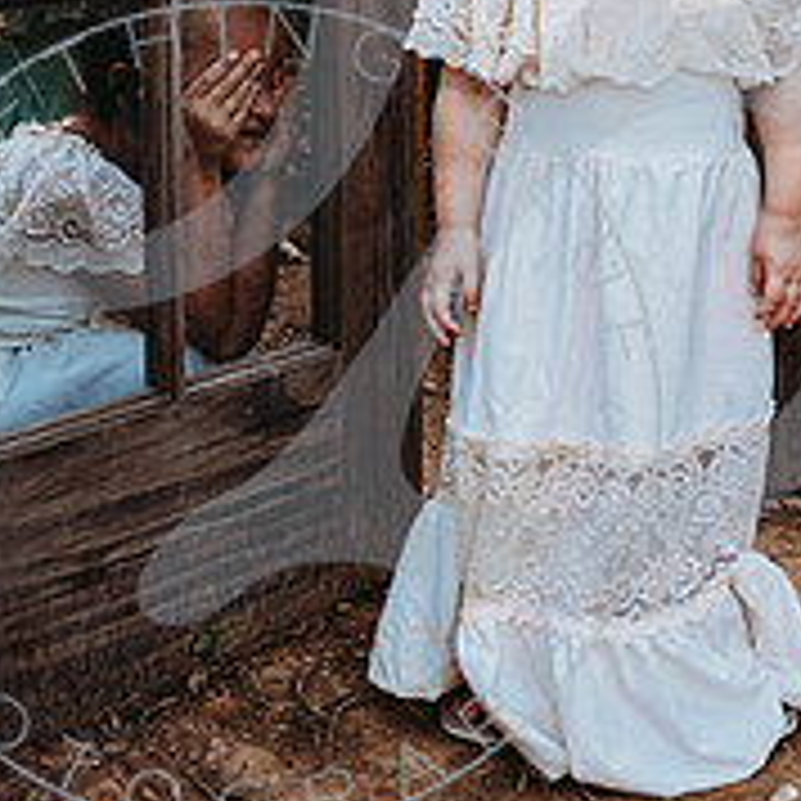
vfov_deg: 19.0
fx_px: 2356
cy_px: 76
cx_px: 446
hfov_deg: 19.3
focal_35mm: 90
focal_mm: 42
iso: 250
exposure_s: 1/125
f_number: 2.8
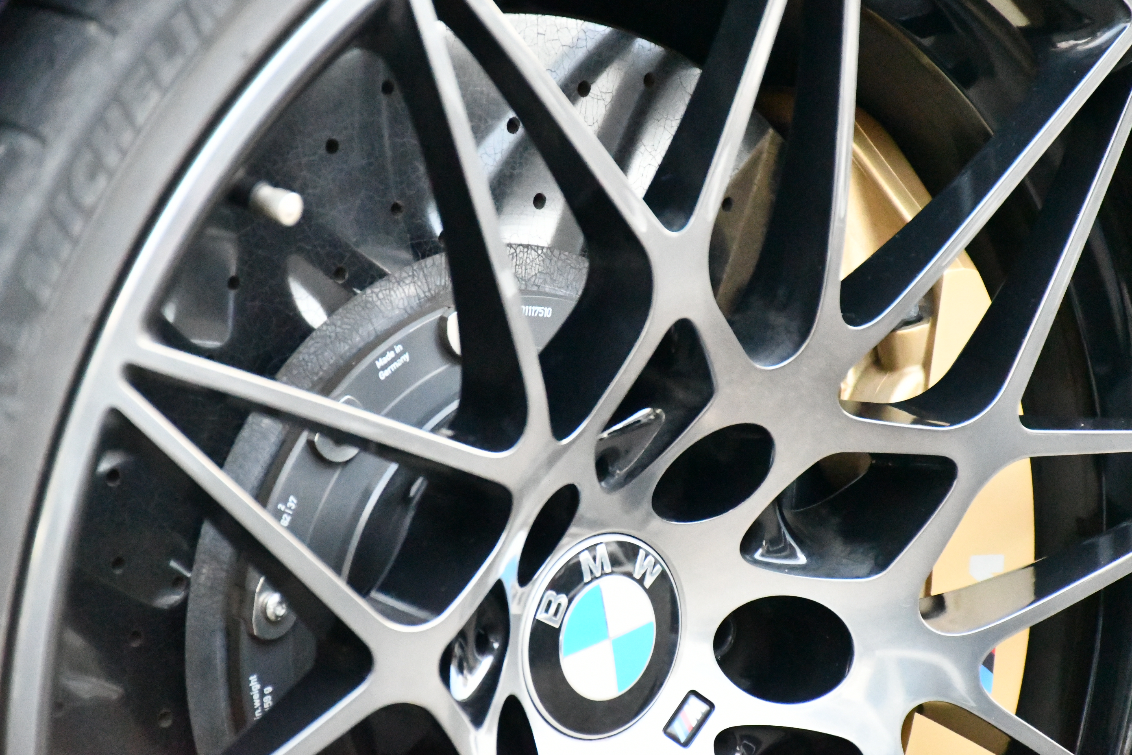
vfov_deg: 8.2
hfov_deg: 12.2
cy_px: 378
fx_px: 5282
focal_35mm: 168
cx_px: 566
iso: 25600
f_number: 5.6
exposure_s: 1/200
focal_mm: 112
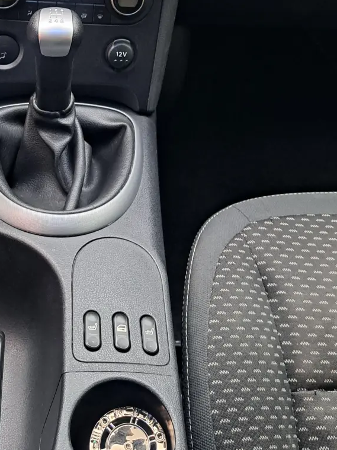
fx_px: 701
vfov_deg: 32.9
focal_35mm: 54
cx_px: 169
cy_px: 11
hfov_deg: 27.0
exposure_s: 1/33
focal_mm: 5.23
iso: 400
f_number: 1.8
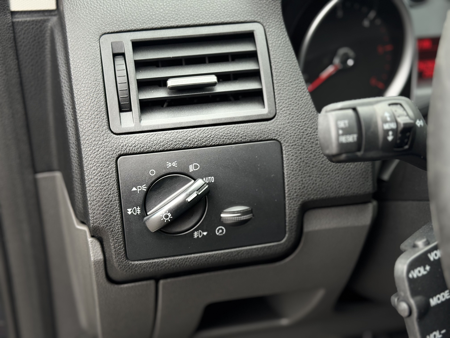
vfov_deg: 30.3
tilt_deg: -29.6
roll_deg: -0.2
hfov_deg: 39.7
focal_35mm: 48
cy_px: 169
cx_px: 225
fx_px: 624
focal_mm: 6.76
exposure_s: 1/107
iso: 100
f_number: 1.78
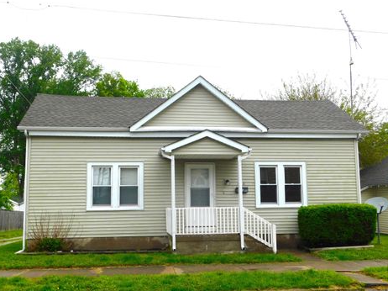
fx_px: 437
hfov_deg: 47.9
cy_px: 153
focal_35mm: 39
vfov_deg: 36.8
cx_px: 189
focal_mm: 6.3
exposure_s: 1/320
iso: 125
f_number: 3.5
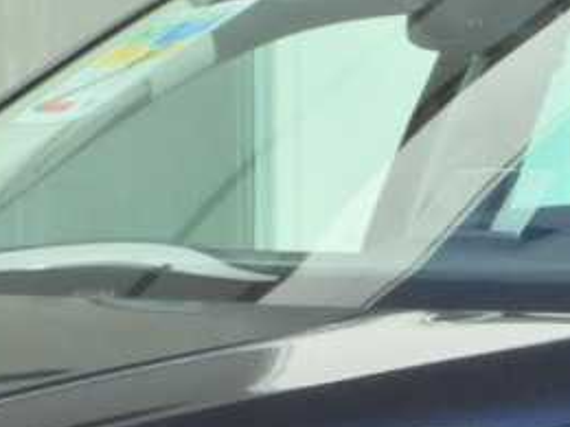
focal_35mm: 203
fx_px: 3343
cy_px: 593
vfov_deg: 7.2
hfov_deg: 9.7
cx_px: 324
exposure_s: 1/200
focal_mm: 5.9
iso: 100
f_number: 8
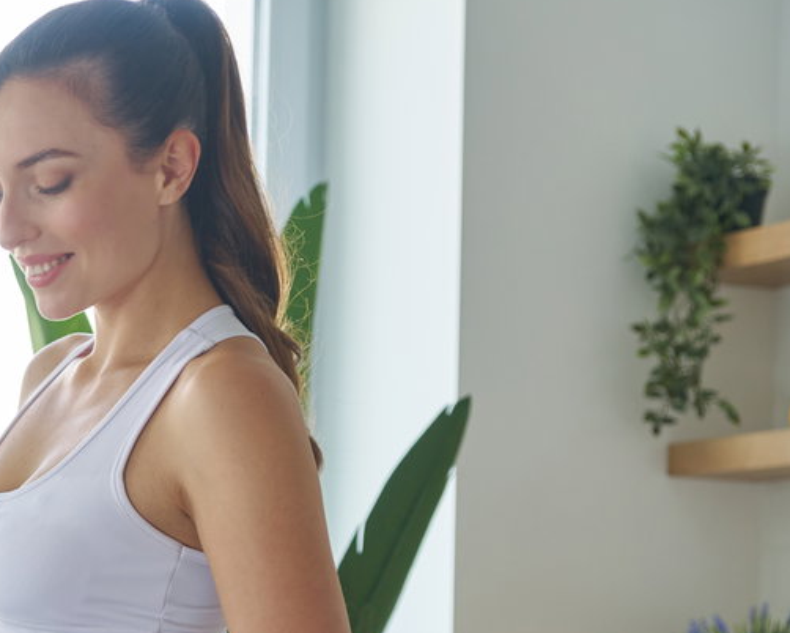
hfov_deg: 16.6
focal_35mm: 112
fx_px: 2620
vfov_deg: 13.6
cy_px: 594
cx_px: -100
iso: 500
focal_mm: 50
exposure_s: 1/125
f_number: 3.5
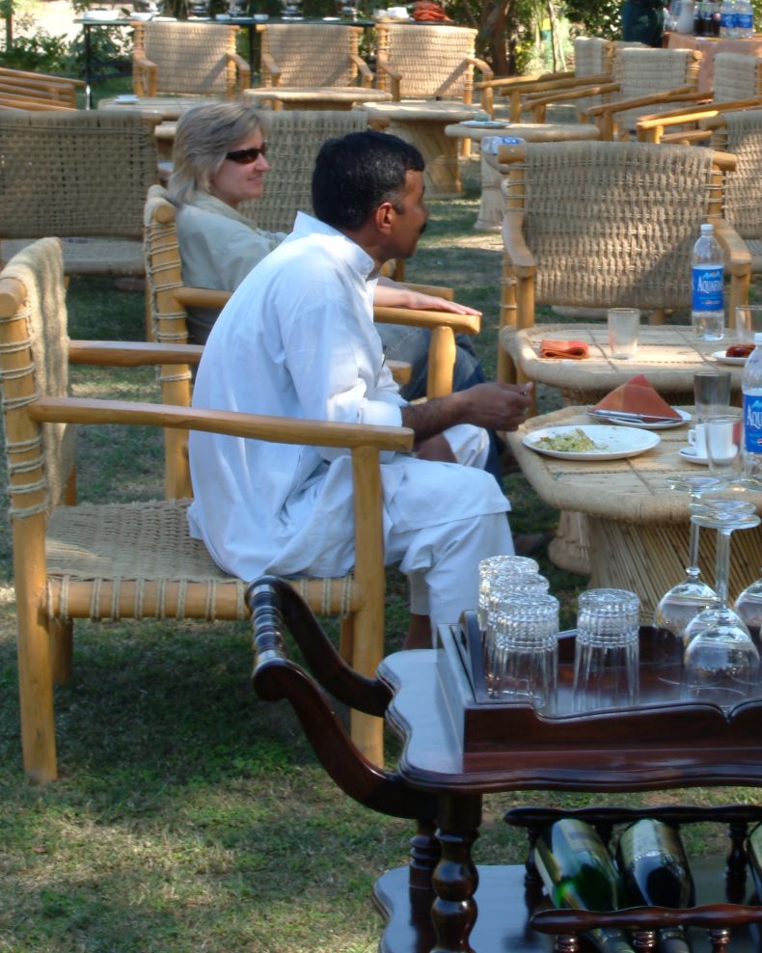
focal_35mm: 97
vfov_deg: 19.7
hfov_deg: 15.7
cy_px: 309
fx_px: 2735
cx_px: 687
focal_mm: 34
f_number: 13
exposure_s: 1/10
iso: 100
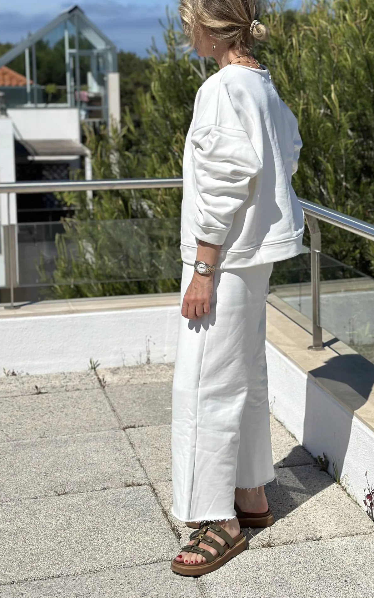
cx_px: 266
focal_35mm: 68
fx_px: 1109
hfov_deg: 19.1
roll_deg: -1.3
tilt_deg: -7.5
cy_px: 213
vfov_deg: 30.0
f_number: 1.78
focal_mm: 6.86
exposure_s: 1/13699
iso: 100
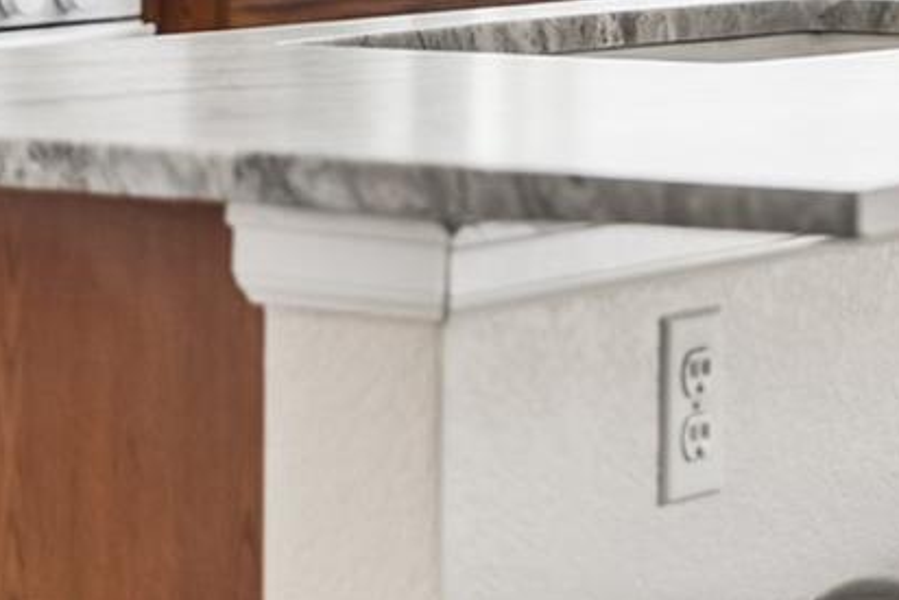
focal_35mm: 194
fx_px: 4846
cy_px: -340
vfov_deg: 7.0
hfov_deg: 10.4
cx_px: 1034
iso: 200
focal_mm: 50
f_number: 1.8
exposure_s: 1/60
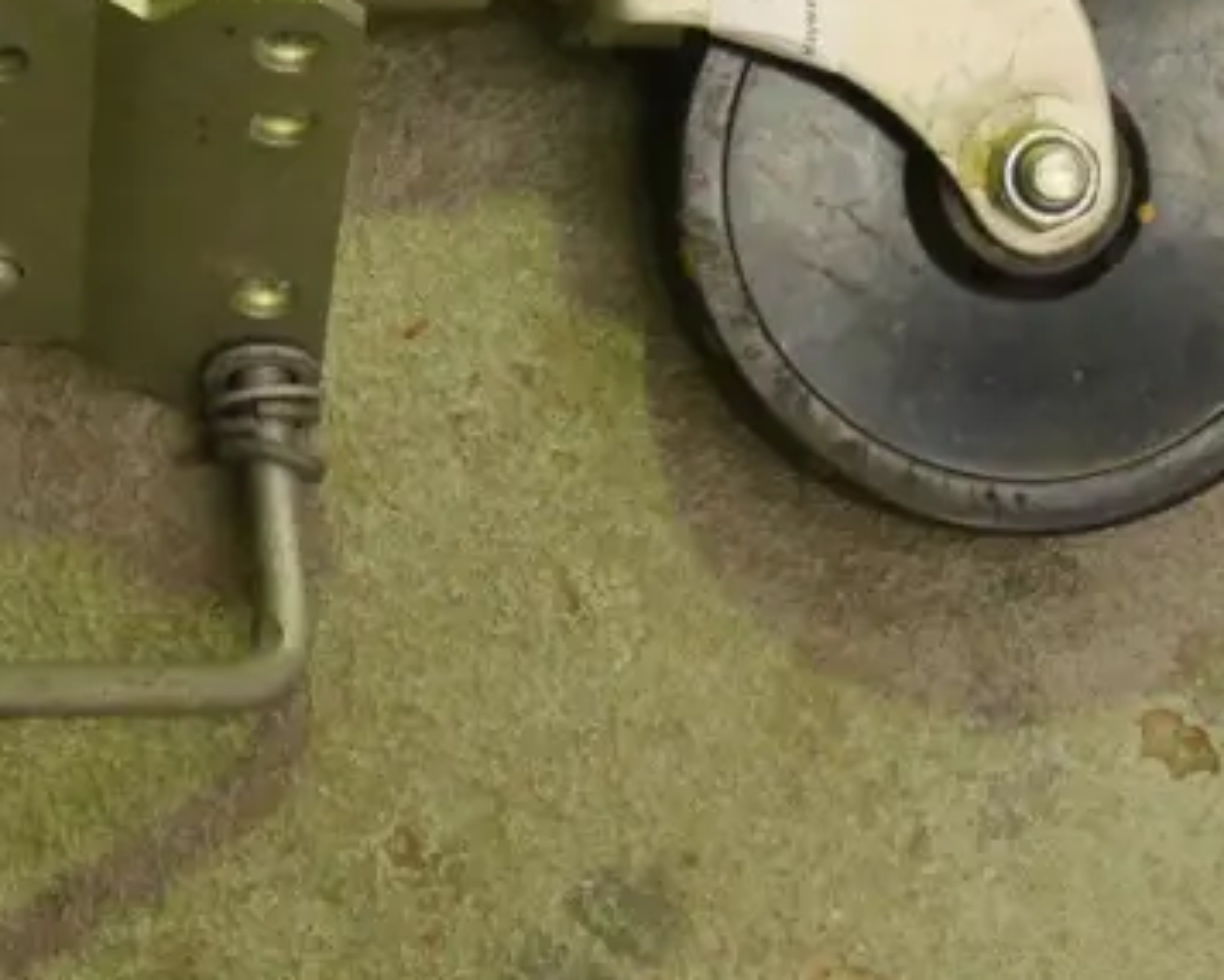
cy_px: 115
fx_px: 5074
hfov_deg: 13.4
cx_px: -202
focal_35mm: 140
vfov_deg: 11.0
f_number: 5.2
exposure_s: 1/160
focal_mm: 25
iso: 3200
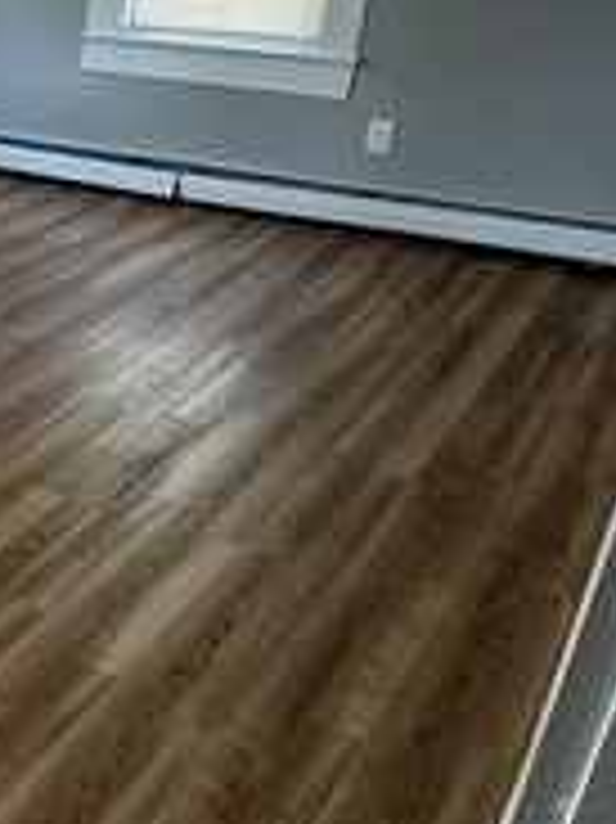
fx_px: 1211
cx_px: -342
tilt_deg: -20.3
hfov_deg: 22.6
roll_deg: +0.7
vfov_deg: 37.4
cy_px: 340
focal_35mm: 51
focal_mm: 2.22
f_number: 2.2
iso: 320
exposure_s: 1/99
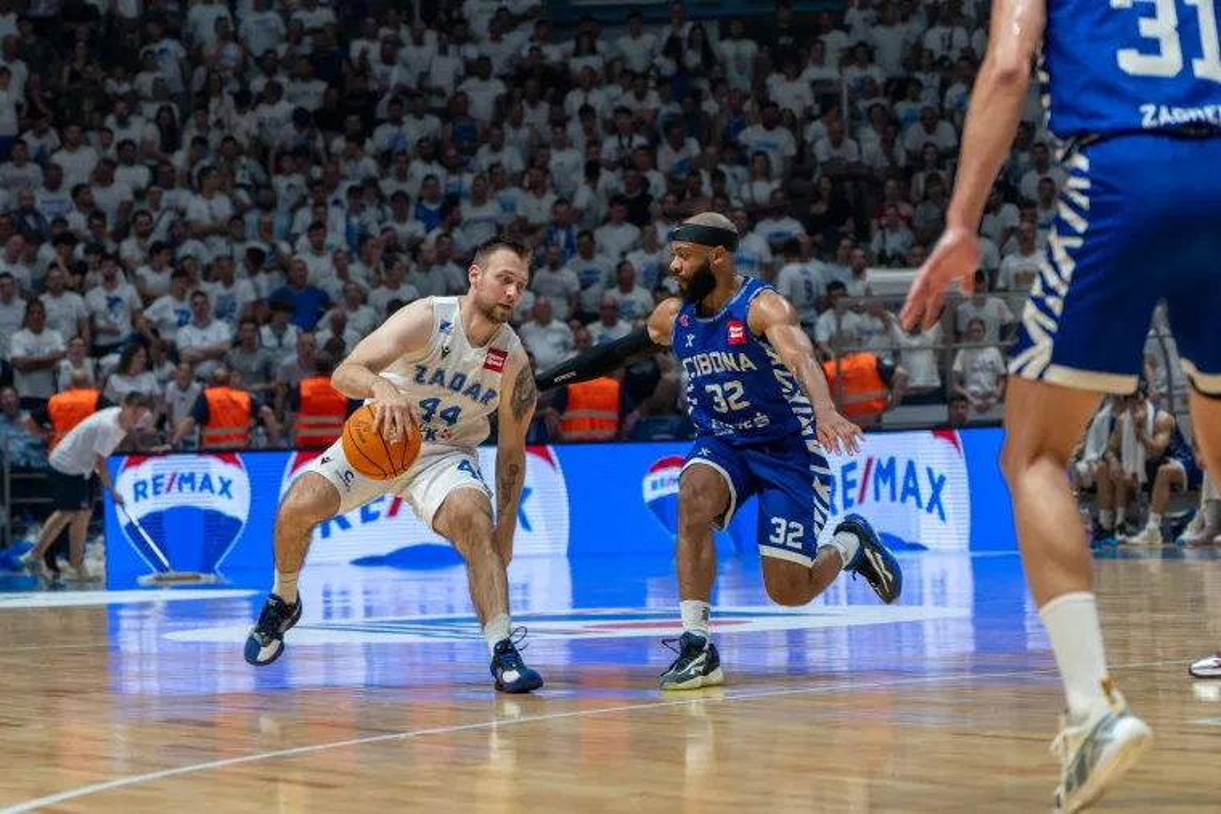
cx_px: 610
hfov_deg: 28.8
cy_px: 407
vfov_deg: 19.5
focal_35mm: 70
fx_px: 2374
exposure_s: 1/800
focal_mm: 70
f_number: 2.8
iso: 640
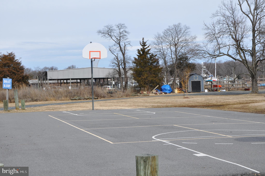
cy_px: 88
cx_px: 132
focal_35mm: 78
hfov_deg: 26.0
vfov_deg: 17.4
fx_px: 573
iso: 200
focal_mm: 52
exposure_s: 1/320
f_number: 9
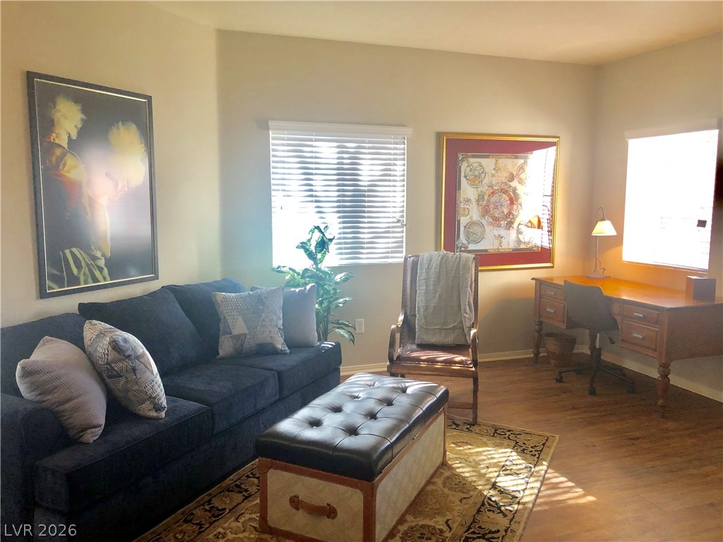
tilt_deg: -8.6
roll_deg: -0.4
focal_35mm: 28
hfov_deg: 63.4
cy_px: 271
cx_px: 362
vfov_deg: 49.7
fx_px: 585
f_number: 1.8
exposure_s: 1/30
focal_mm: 3.99
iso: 40
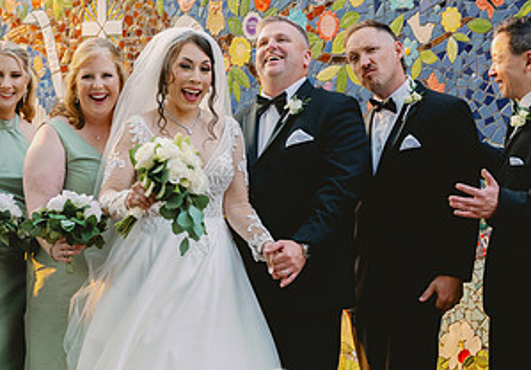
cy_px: 253
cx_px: 145
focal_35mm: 110
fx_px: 1644
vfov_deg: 12.8
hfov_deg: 18.2
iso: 1000
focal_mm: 53
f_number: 4.5
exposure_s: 1/250
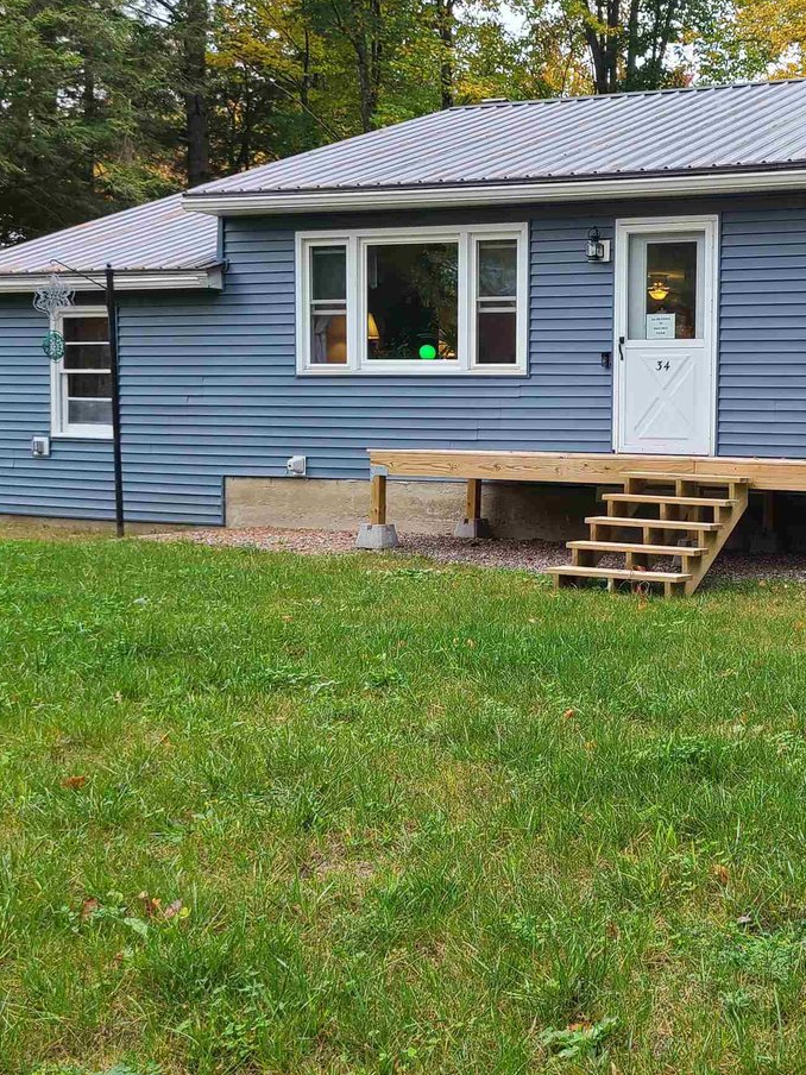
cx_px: 807
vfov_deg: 41.2
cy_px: 565
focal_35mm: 46
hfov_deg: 29.4
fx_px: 1428
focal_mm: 5.4
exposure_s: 1/123
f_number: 1.8
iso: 40
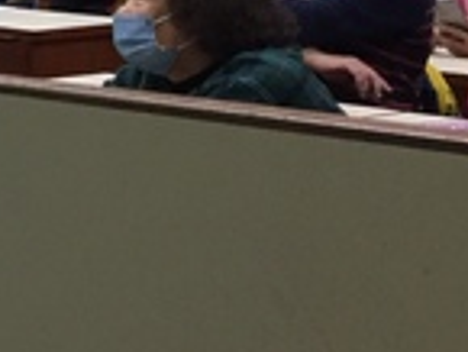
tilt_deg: +1.2
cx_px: -600
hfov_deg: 11.8
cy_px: -224
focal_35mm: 140
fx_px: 1894
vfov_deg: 10.2
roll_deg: -0.3
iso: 50
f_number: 2.2
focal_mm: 4.15
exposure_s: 1/30
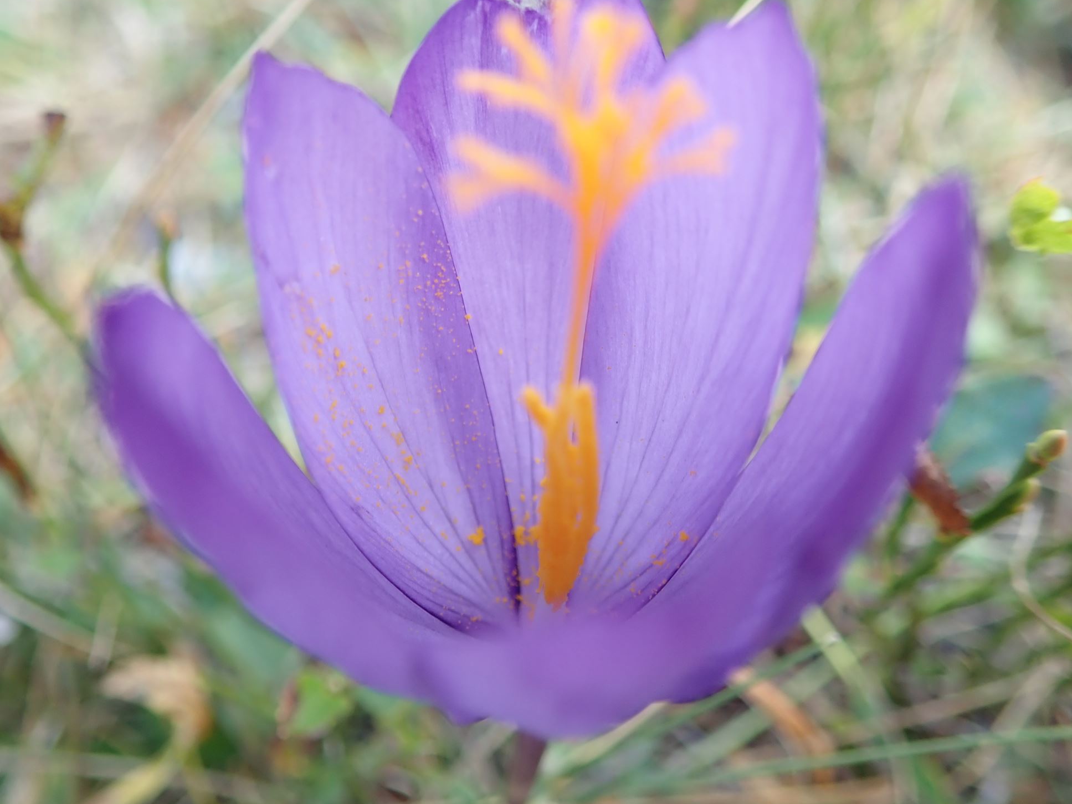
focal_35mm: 31
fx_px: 960
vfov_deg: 45.5
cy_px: 408
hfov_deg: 58.3
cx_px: 527
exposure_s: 1/125
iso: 160
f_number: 2.3
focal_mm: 5.5
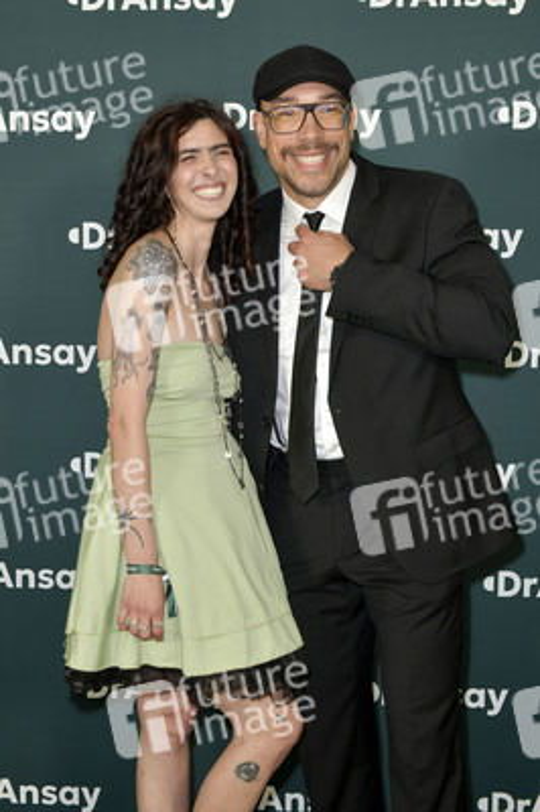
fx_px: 1127
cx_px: 270
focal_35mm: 50
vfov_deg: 39.6
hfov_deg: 26.9
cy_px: 406
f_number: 6.3
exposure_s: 1/250
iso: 1250
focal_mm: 50
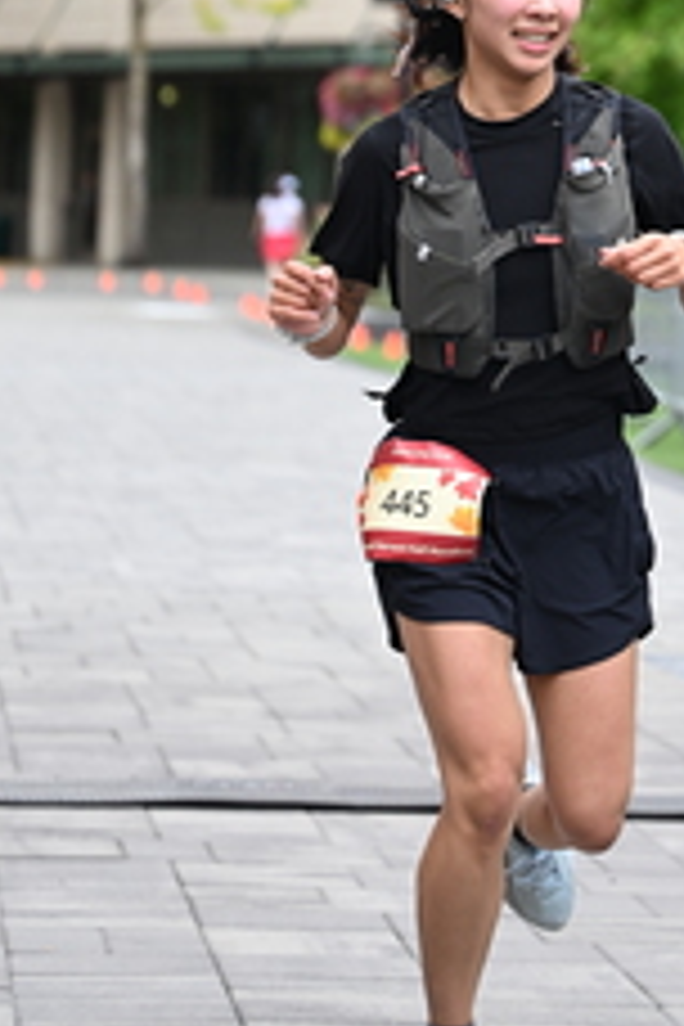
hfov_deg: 7.8
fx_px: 5016
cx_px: 695
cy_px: 58
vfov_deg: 11.6
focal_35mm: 176
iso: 640
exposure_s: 1/2000
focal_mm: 73
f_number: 2.8
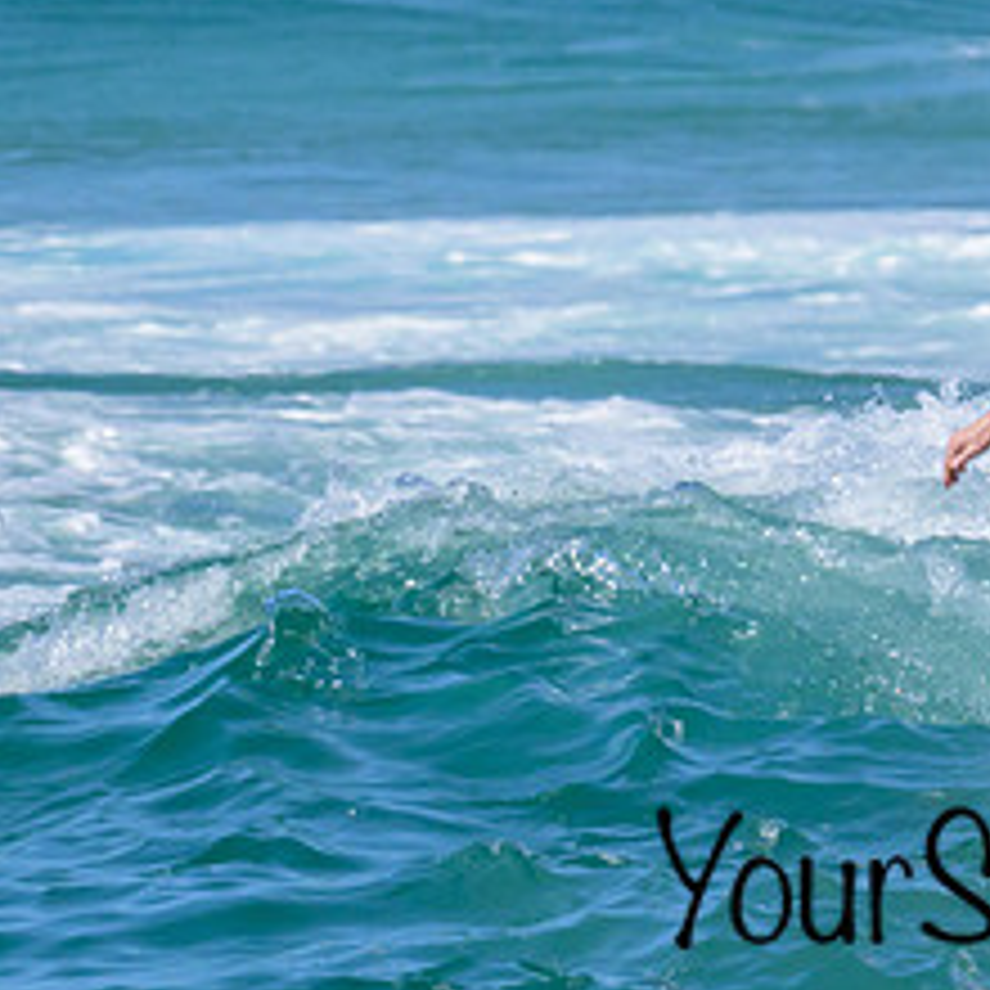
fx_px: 51188
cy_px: 608
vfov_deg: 1.1
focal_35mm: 1582
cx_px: 1248
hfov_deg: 1.1
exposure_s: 1/2000
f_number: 16
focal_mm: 520
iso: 1250
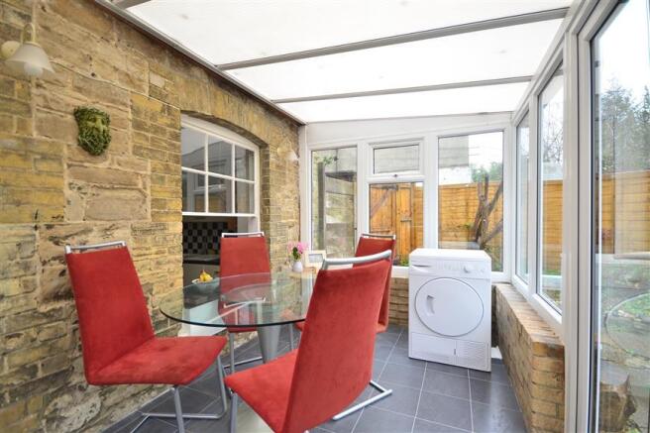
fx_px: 298
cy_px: 216
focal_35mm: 16
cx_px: 325
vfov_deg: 72.0
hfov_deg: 95.0
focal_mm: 11
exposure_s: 1/25
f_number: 4.2
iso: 200
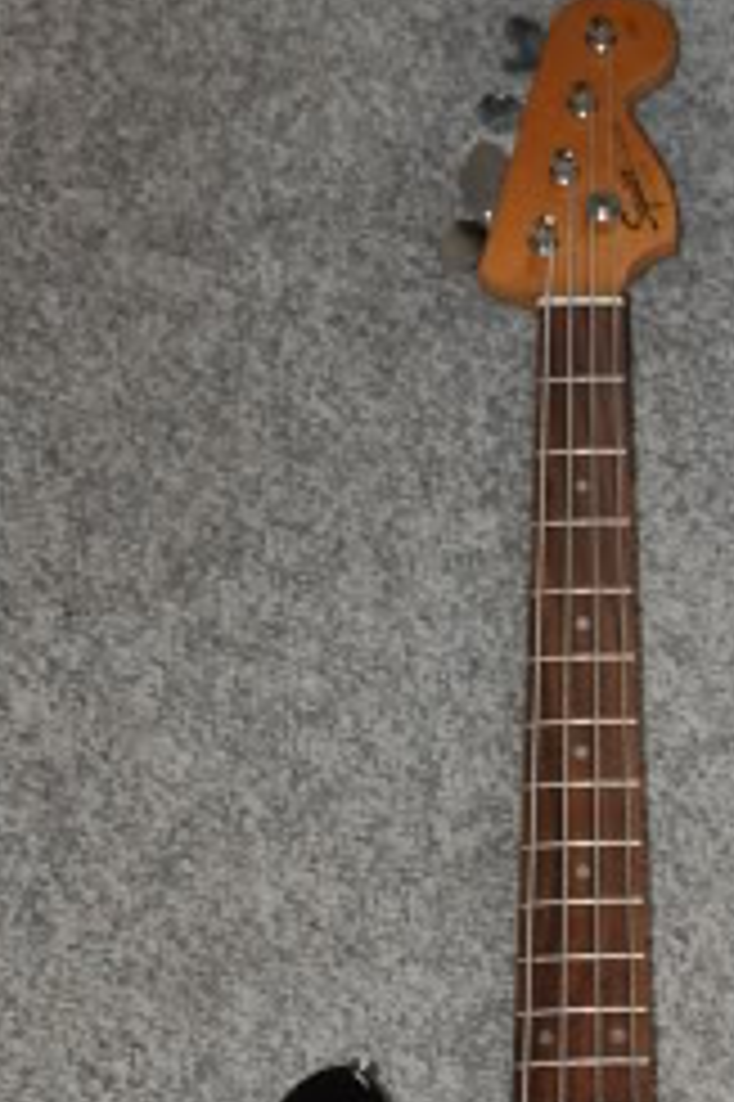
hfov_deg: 10.6
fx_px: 3889
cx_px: 916
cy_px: 830
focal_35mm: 127
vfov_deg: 16.1
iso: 800
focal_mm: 26
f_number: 4
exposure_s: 1/60
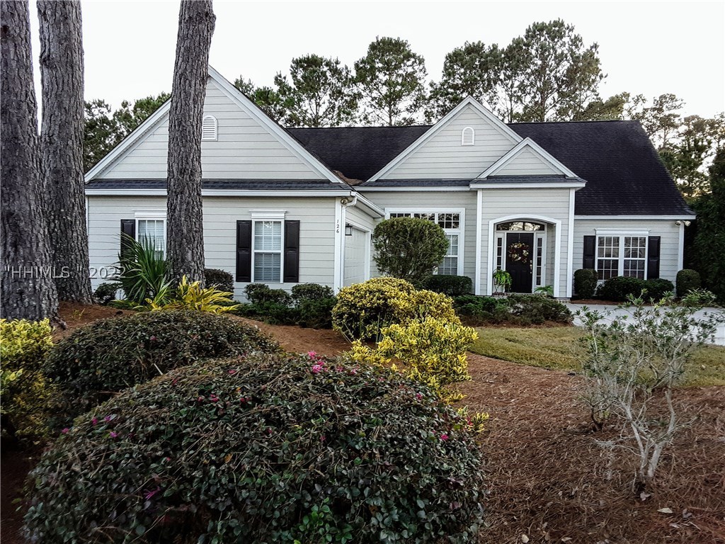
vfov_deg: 49.7
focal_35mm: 28
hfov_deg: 63.4
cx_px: 362
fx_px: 586
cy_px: 272
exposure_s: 1/120
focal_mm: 2.91
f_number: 1.9
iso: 64
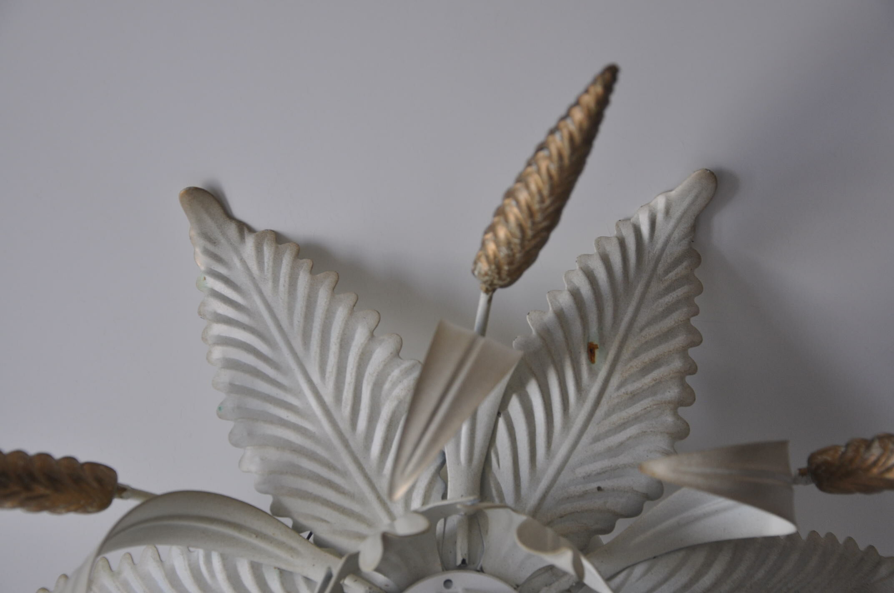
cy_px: 296
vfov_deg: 18.9
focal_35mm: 72
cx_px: 447
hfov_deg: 28.1
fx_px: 1786
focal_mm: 48
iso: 400
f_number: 4.8
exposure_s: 1/80
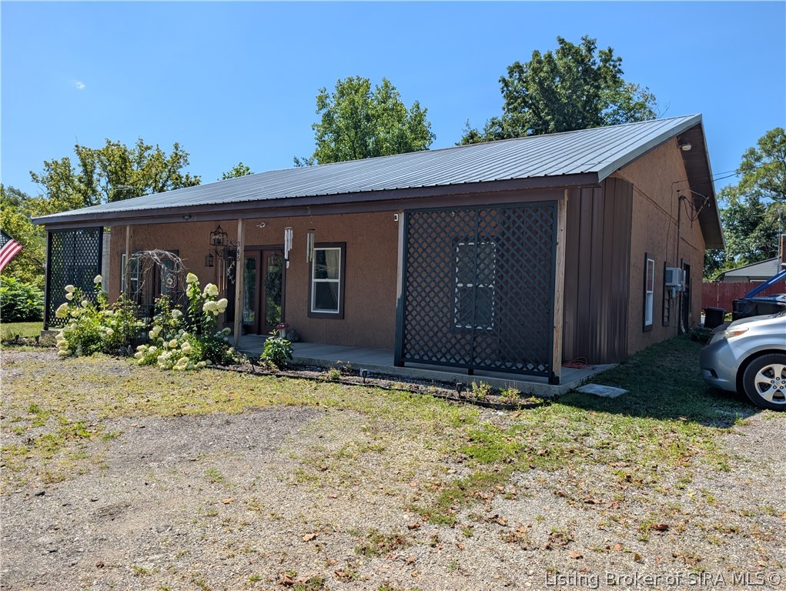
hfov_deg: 71.5
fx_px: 546
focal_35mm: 24
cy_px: 296
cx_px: 393
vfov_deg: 56.9
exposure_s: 1/980
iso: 21
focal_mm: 6.9
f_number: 1.68
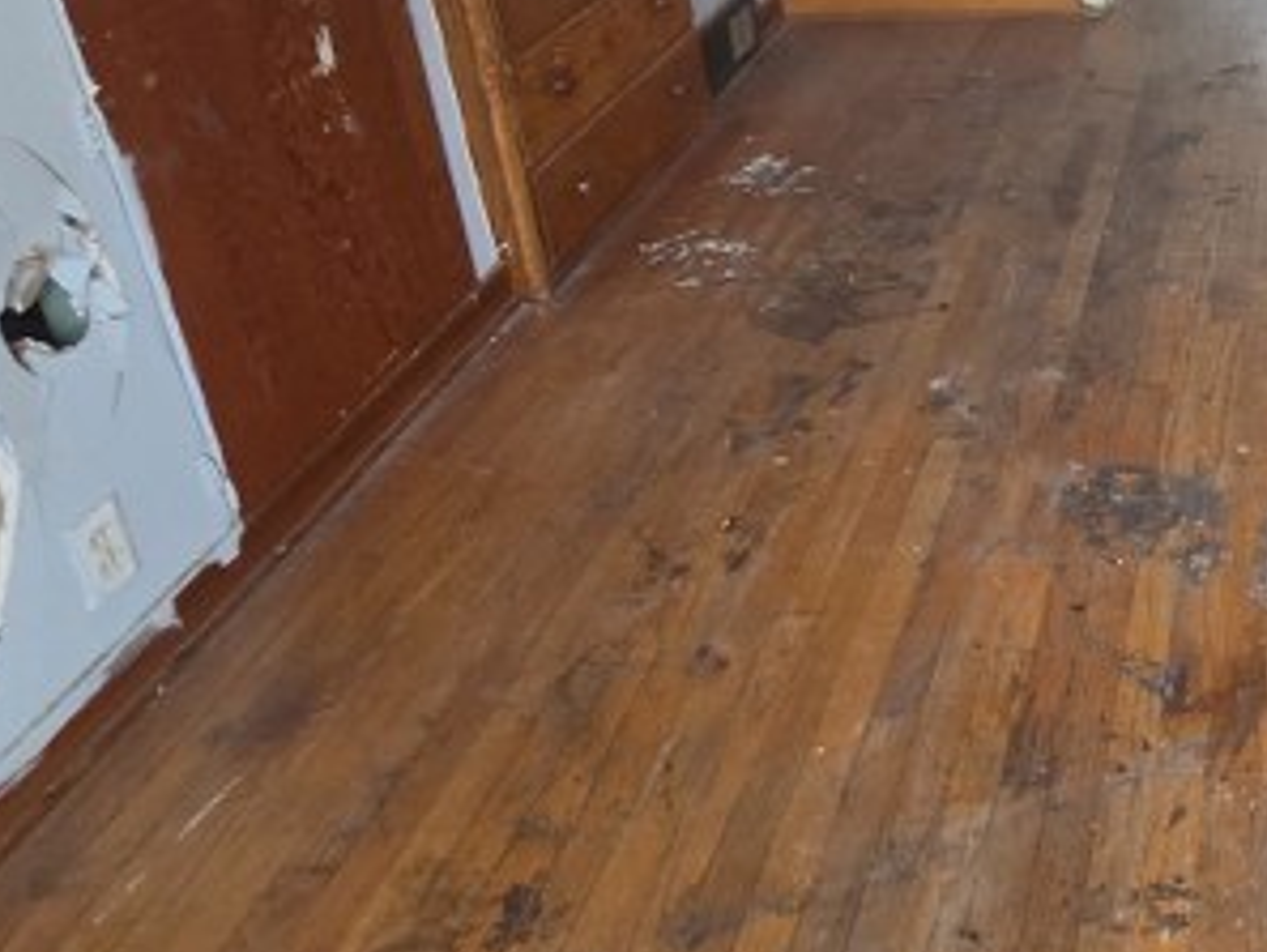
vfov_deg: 36.2
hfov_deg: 43.0
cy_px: -21
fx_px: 1282
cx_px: 1340
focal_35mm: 35
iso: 320
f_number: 2.2
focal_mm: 2.2
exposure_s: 1/120
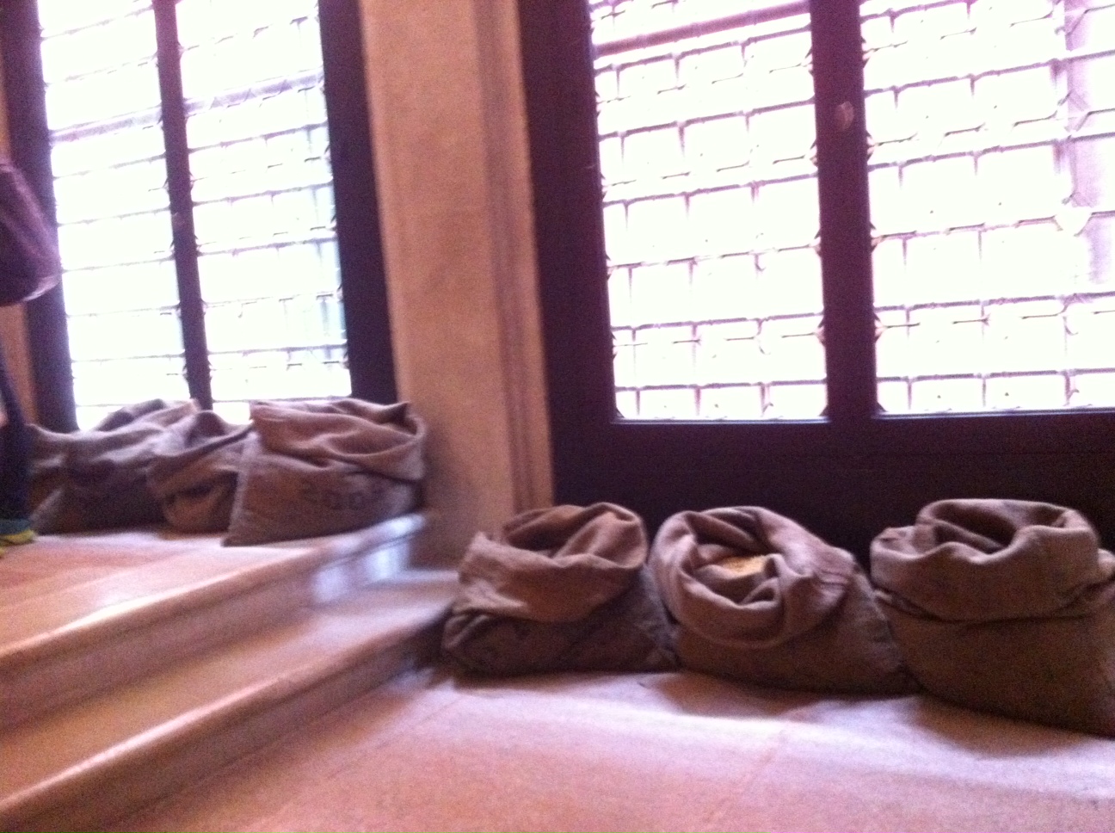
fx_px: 1126
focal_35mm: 35
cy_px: 416
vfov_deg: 40.6
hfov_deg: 52.7
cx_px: 558
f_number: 2.8
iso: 1000
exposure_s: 1/15
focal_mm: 3.85
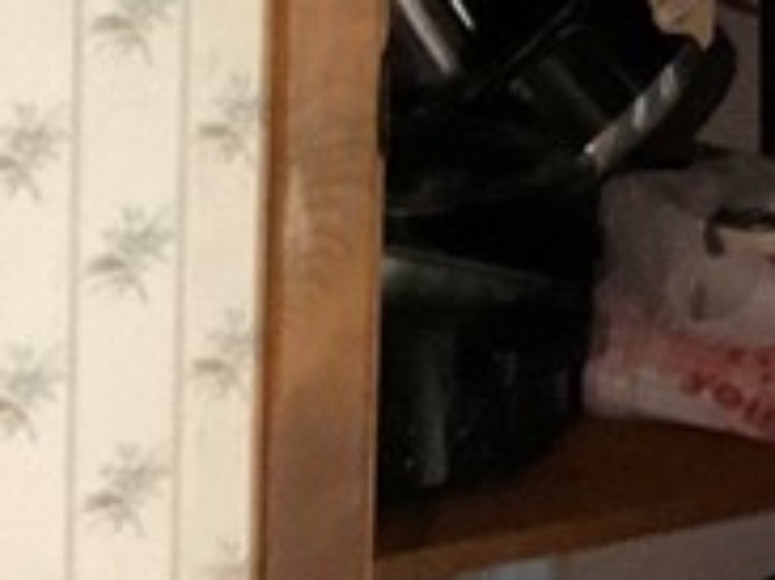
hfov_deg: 11.7
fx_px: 3625
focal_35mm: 162
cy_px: -546
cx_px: 1131
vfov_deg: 8.7
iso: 500
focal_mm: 3
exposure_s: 1/24
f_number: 1.8
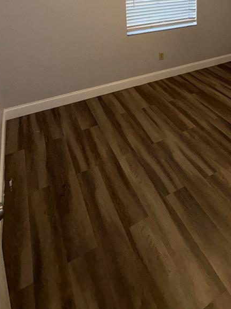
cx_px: 164
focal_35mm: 29
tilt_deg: -10.4
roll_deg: +0.6
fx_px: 258
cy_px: 13
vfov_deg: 51.7
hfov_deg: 47.0
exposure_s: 1/60
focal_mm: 2.22
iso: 64
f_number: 2.2
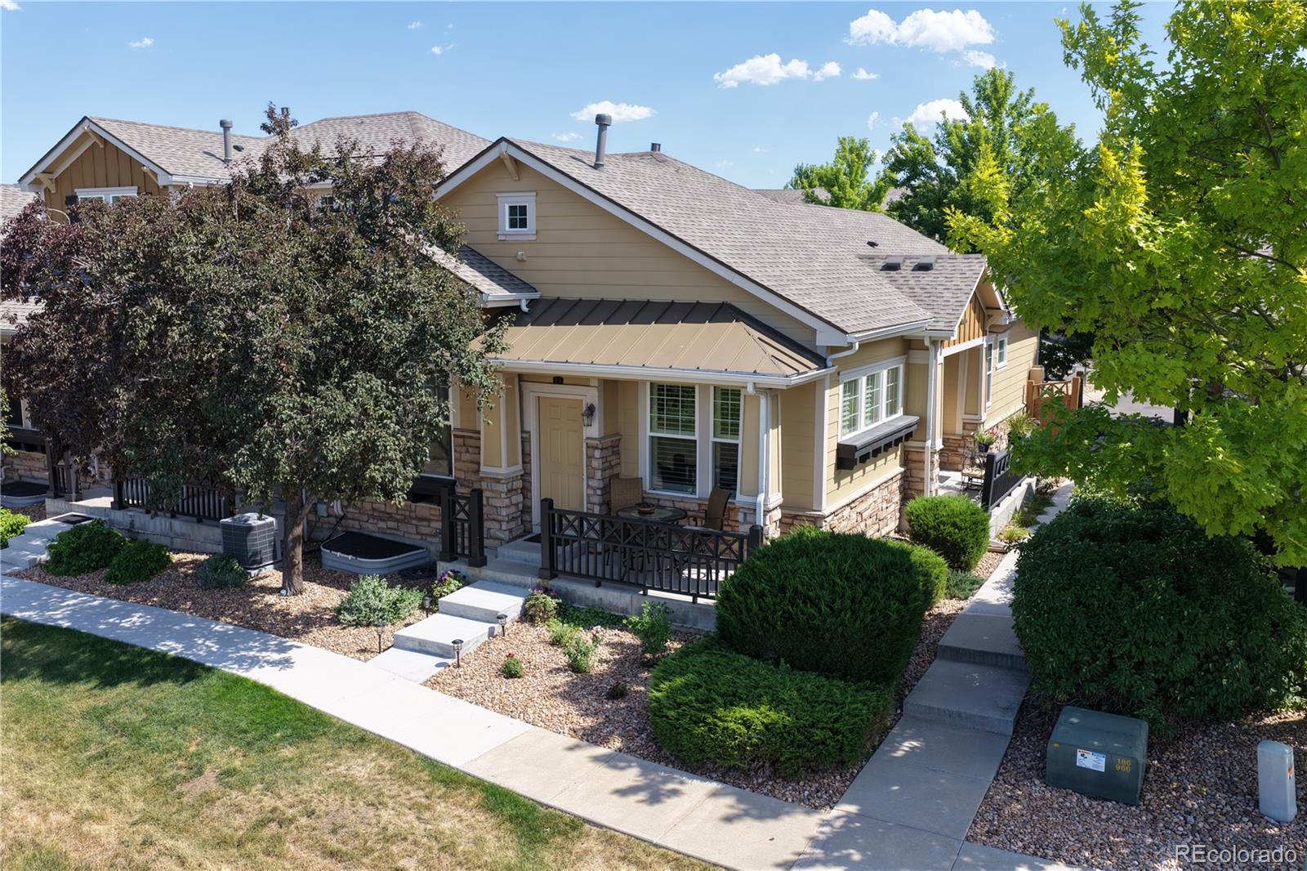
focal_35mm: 28
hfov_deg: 65.5
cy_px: 436
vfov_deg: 46.4
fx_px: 1016
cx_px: 654
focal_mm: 14.45
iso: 200
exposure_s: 1/120
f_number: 2.8
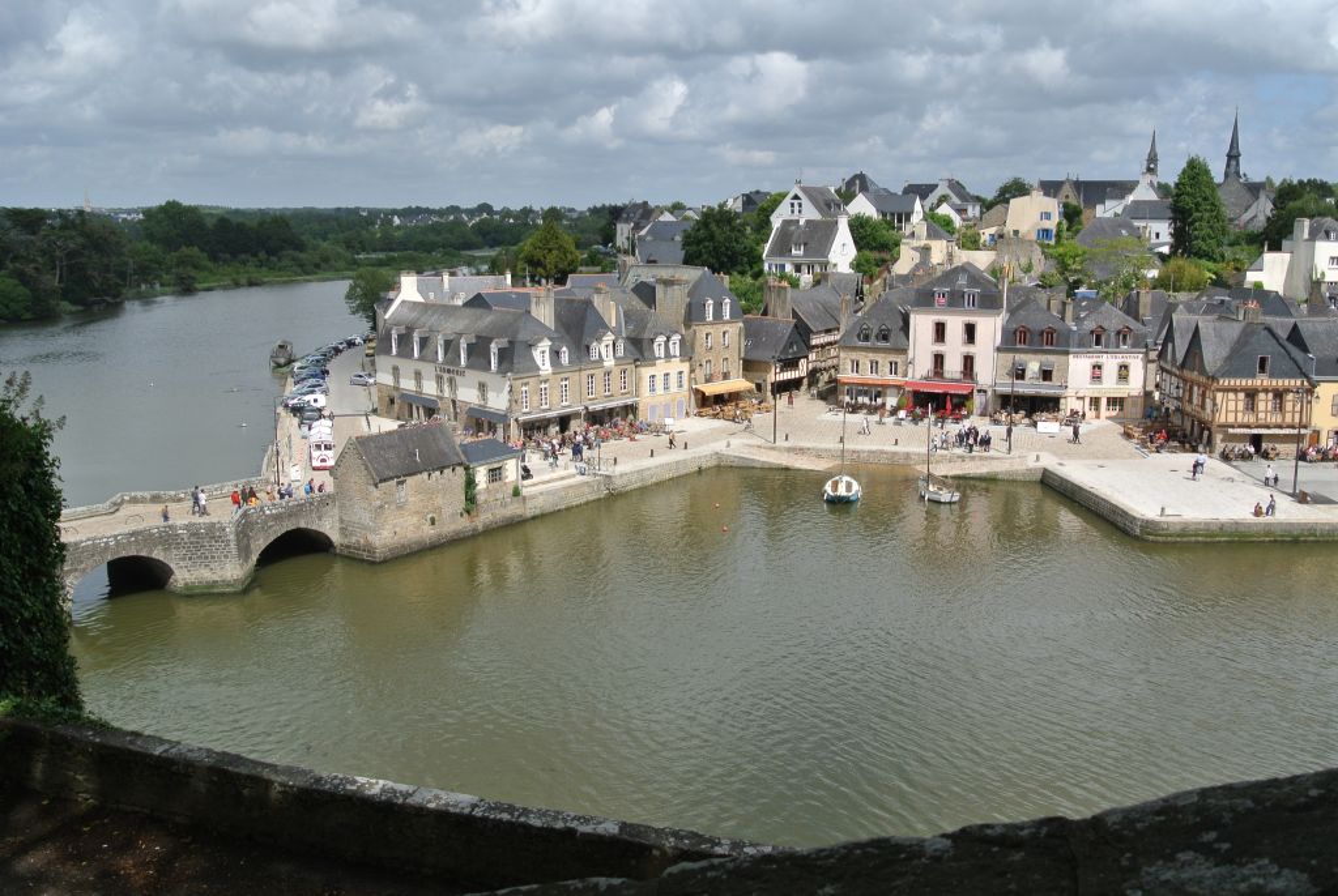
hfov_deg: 55.7
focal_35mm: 34
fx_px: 1265
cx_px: 669
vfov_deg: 39.0
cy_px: 448
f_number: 5.6
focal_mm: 12.7
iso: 100
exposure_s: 1/500
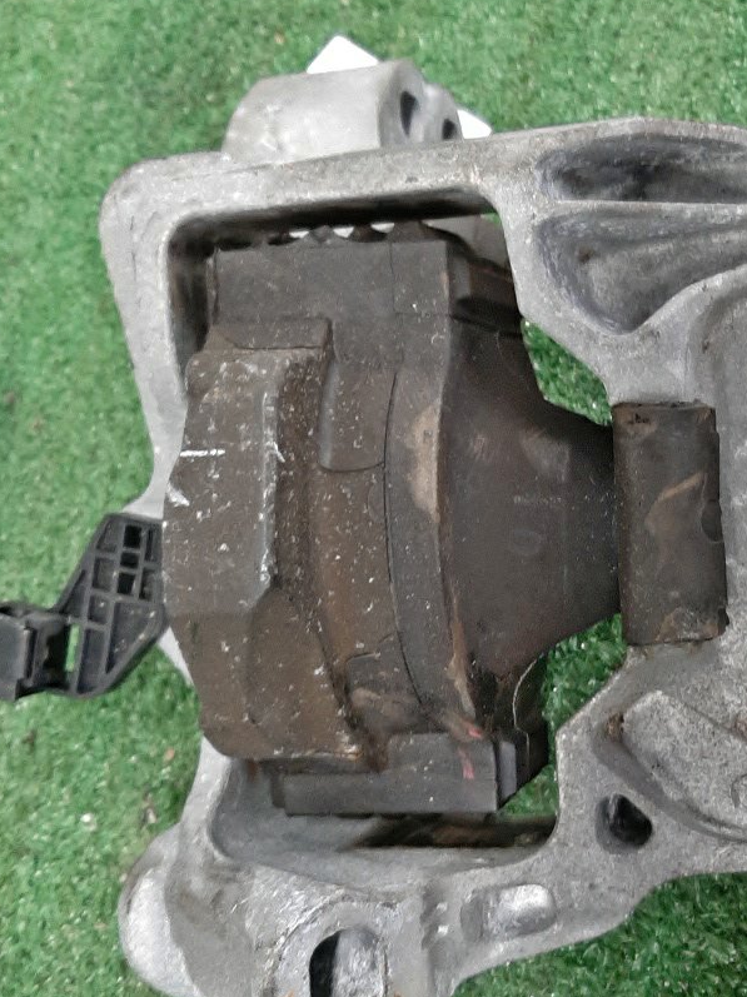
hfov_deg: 30.6
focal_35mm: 47
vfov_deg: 40.4
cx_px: 509
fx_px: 1353
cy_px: 563
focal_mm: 3.93
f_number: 1.7
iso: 243
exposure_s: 1/25
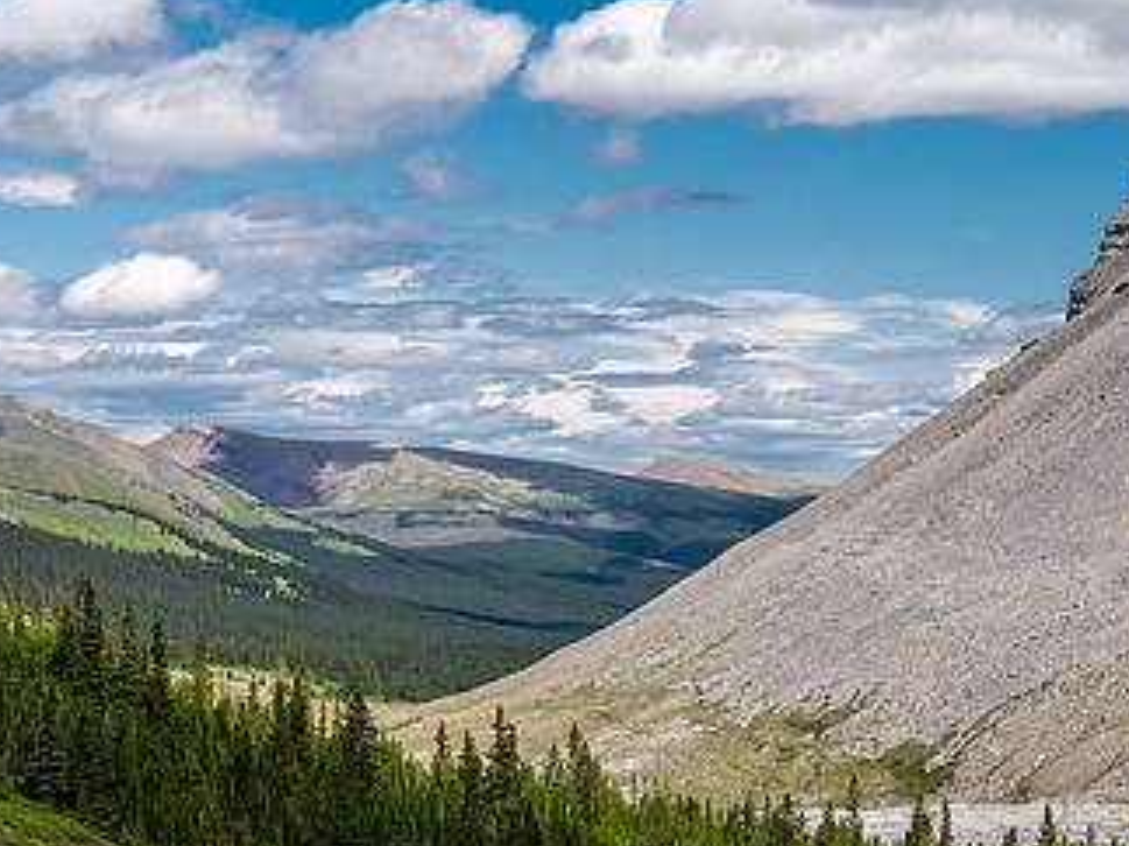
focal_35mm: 115
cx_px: 398
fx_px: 3749
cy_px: 694
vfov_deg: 12.8
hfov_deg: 17.1
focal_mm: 32
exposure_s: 1/250
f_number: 8
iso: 200
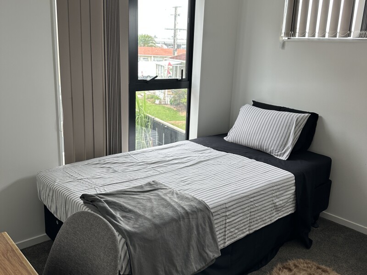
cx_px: 184
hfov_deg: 71.6
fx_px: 254
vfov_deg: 56.8
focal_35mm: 24
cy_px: 138
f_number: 1.78
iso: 125
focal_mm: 6.86
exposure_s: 1/121
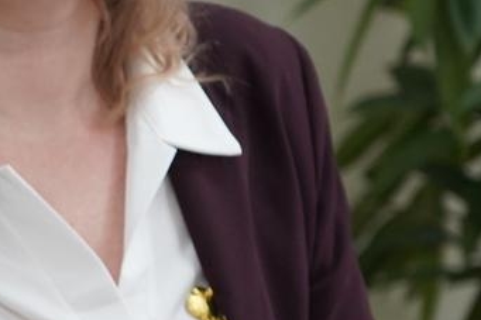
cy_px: 162
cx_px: -207
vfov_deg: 4.1
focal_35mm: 339
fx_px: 4527
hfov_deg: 6.0
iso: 1250
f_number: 4
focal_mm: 77
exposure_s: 1/160
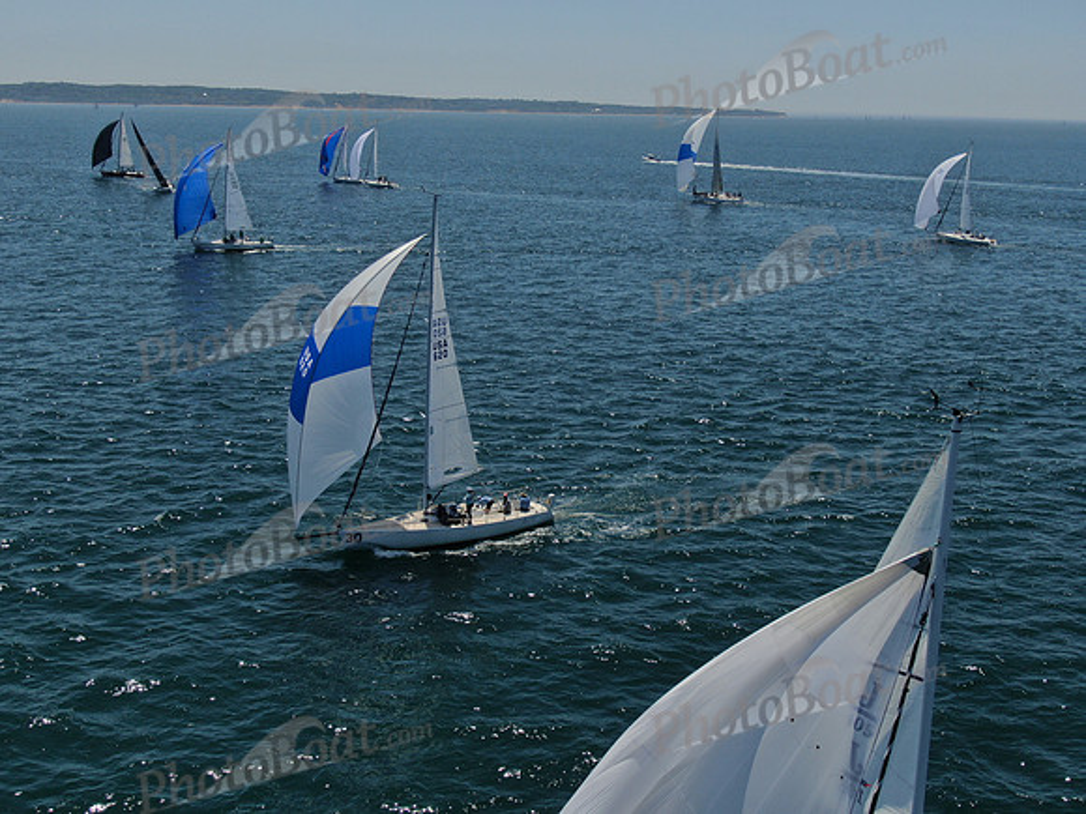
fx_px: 1349
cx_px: 543
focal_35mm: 43
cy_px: 407
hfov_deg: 43.9
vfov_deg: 33.6
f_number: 3.6
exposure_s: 1/2000
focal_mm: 7.39
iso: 100
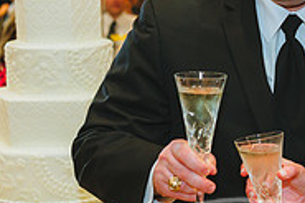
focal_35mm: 110
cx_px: 297
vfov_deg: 12.4
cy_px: 78
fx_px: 931
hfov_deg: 18.2
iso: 1250
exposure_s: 1/60
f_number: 2.8
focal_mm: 35
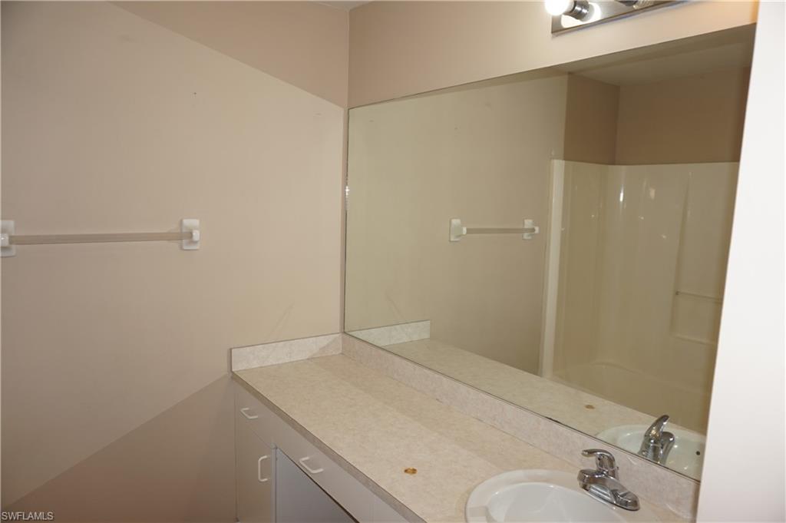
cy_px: 262
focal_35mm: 24
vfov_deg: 53.1
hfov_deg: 73.8
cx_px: 393
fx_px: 524
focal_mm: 16
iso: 125
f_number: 3.5
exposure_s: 1/60
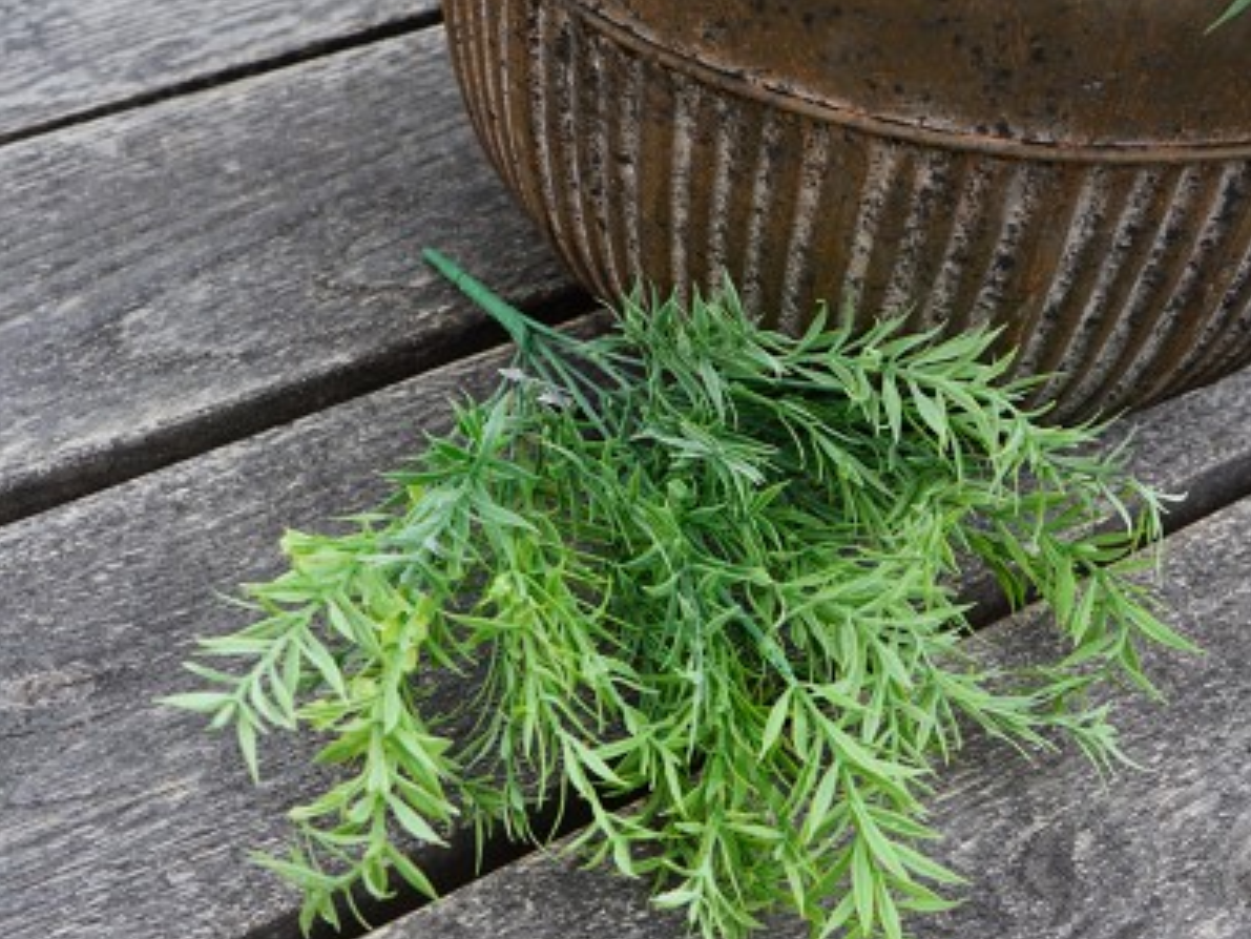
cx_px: 627
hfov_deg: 42.1
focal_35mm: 45
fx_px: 1627
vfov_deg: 32.2
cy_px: 510
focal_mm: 31
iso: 100
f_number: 6.3
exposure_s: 1/80
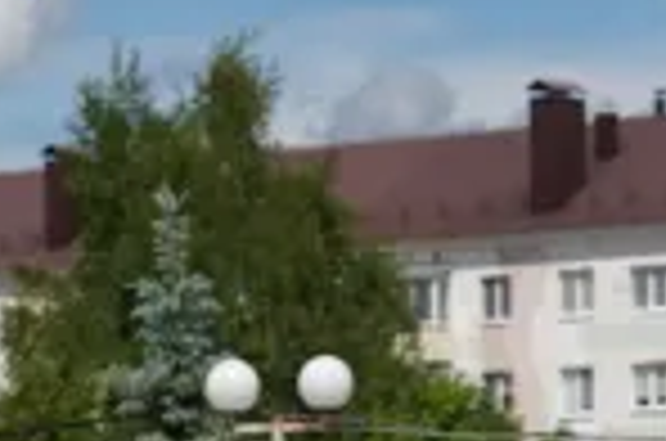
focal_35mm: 260
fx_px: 4800
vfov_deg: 5.1
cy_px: 954
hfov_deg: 7.9
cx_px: 666
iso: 160
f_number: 5.6
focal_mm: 50
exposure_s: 1/1600
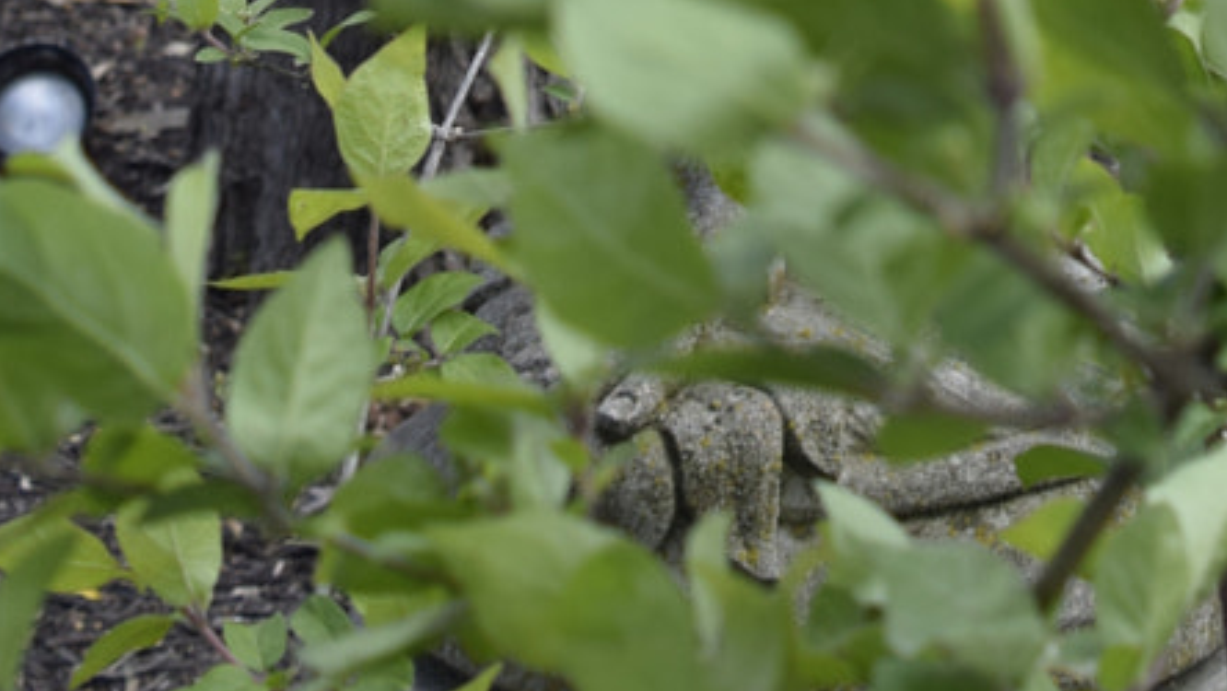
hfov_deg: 20.7
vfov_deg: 10.2
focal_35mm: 102
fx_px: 3319
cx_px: 958
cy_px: -1031
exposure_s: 1/320
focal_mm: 18
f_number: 5
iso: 100
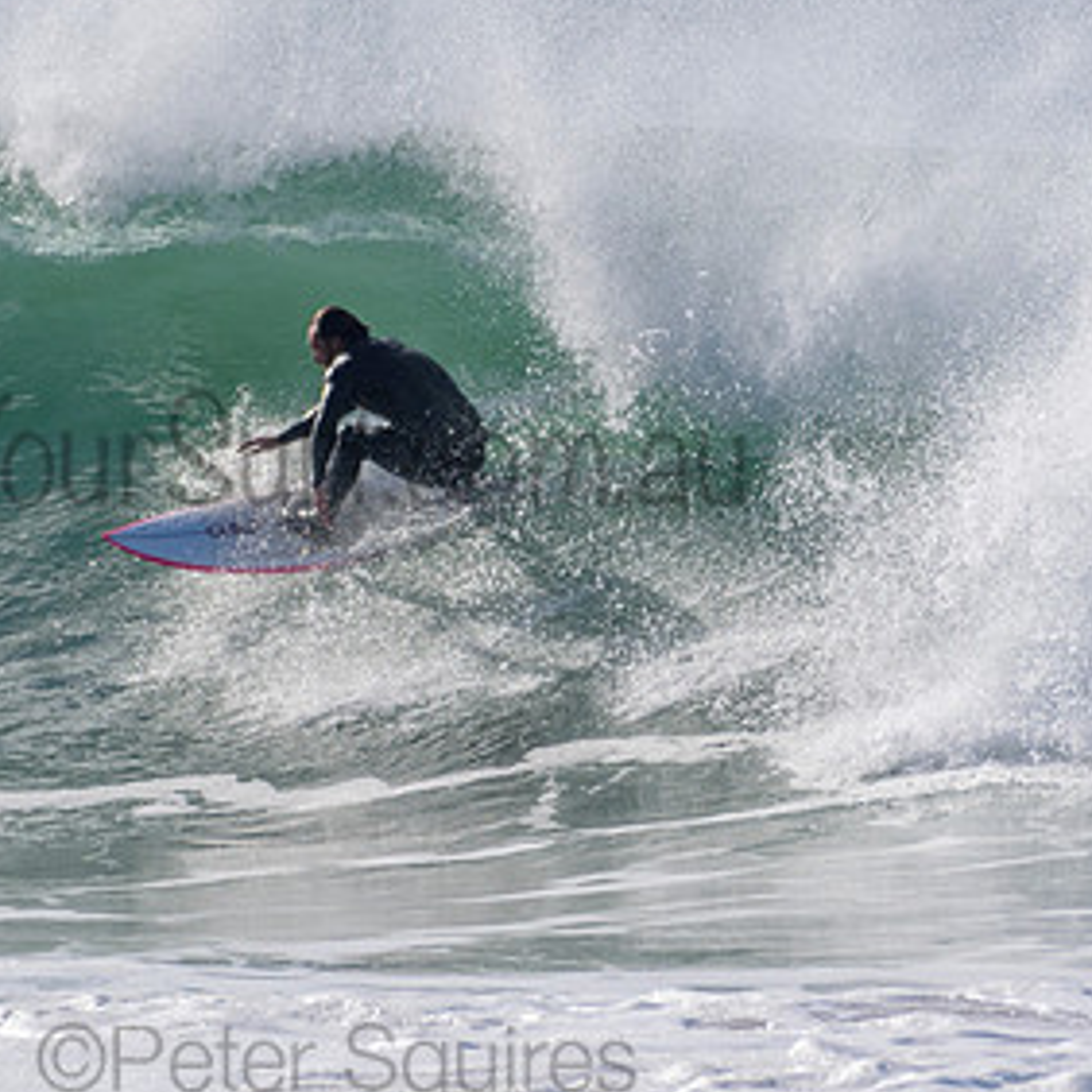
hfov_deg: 1.3
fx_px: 46861
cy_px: 416
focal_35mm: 1313
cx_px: 337
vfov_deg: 1.3
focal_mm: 500
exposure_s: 1/2000
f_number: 5.6
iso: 320
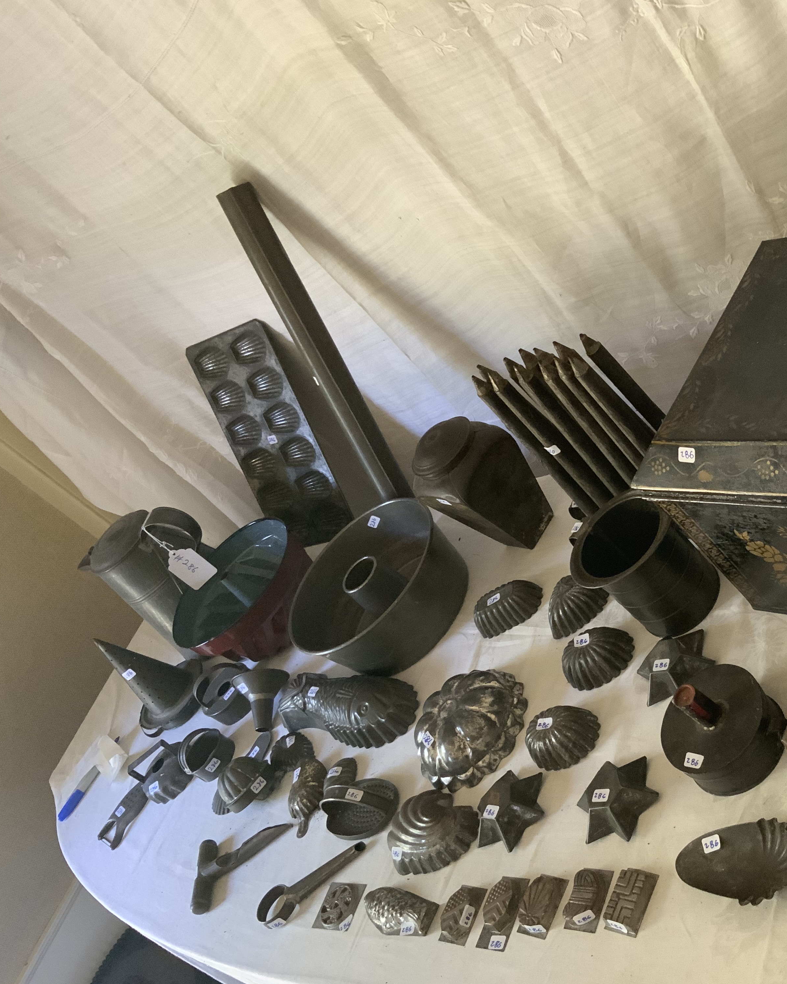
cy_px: 492
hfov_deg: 37.5
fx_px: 1106
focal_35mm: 38
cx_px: 646
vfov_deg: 47.9
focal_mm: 3
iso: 320
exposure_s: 1/60
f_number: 1.8
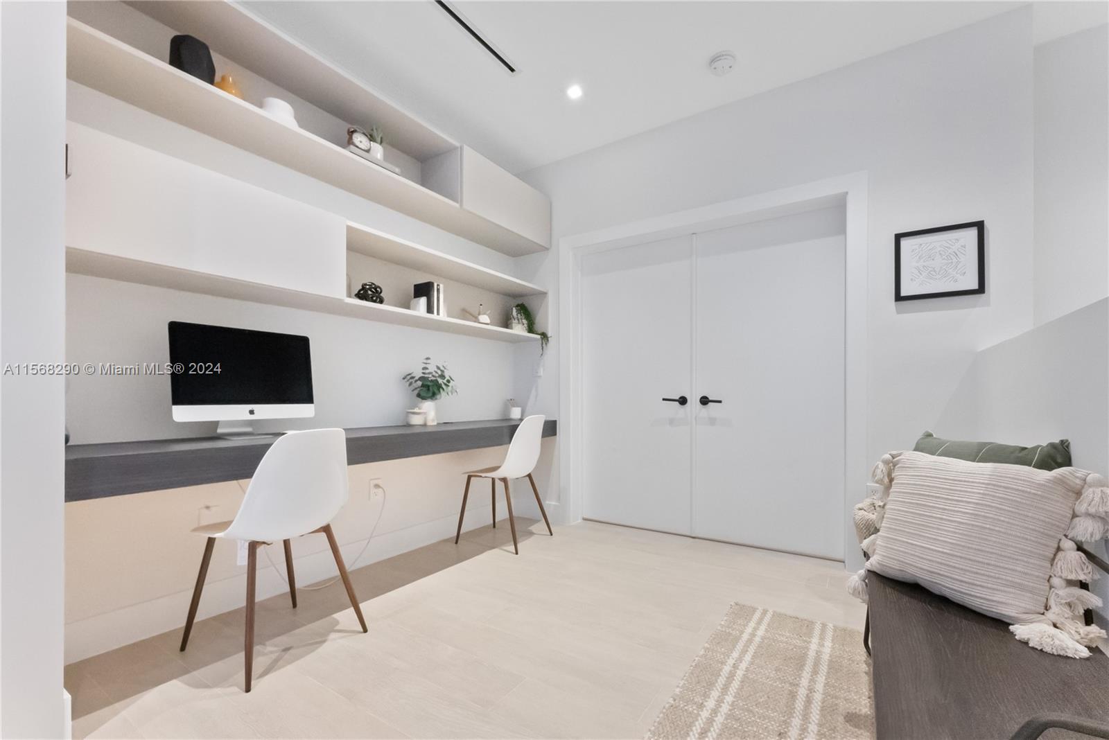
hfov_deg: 104.2
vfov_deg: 81.3
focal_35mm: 14
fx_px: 431
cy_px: 370
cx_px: 554
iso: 40000
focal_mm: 14
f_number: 22
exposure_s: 1/15
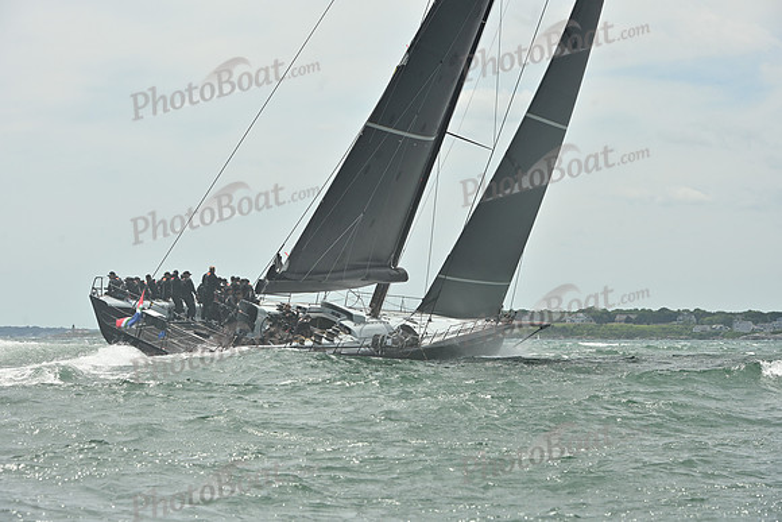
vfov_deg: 12.2
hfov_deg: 18.3
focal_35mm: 112
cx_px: 391
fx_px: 2433
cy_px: 261
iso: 250
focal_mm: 112
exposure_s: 1/1250
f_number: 9
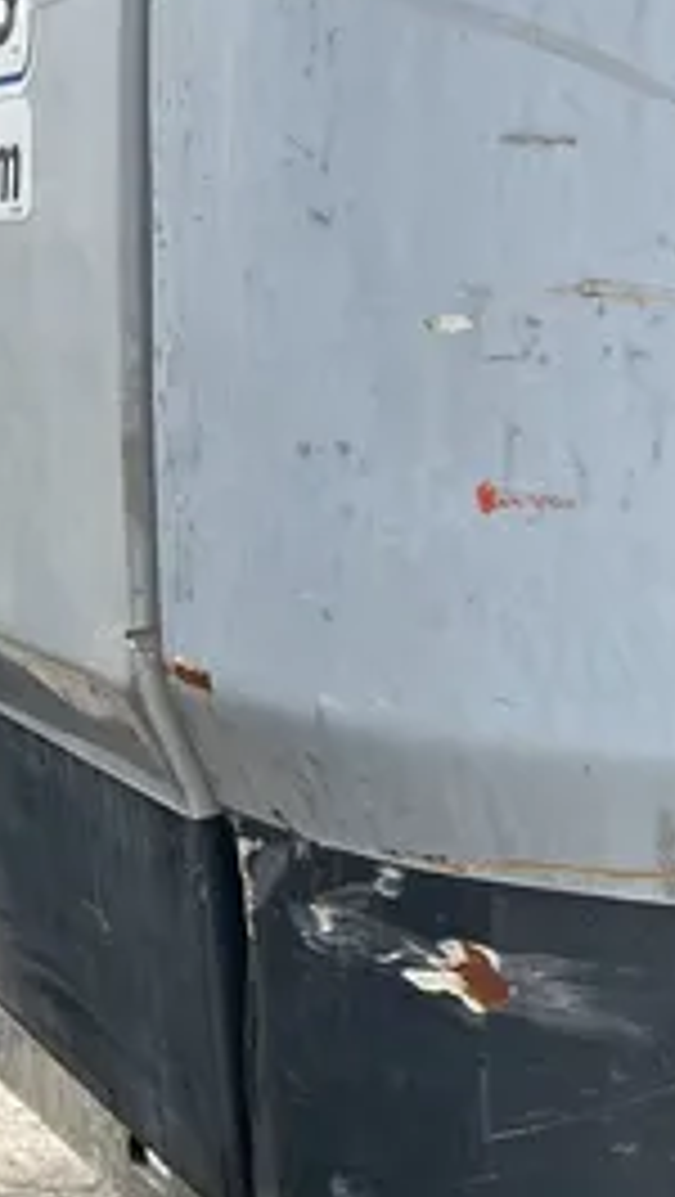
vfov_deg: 26.6
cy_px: 992
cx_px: 558
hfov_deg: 15.4
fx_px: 2477
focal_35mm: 78
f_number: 1.5
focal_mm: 5.7
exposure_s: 1/597
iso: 50
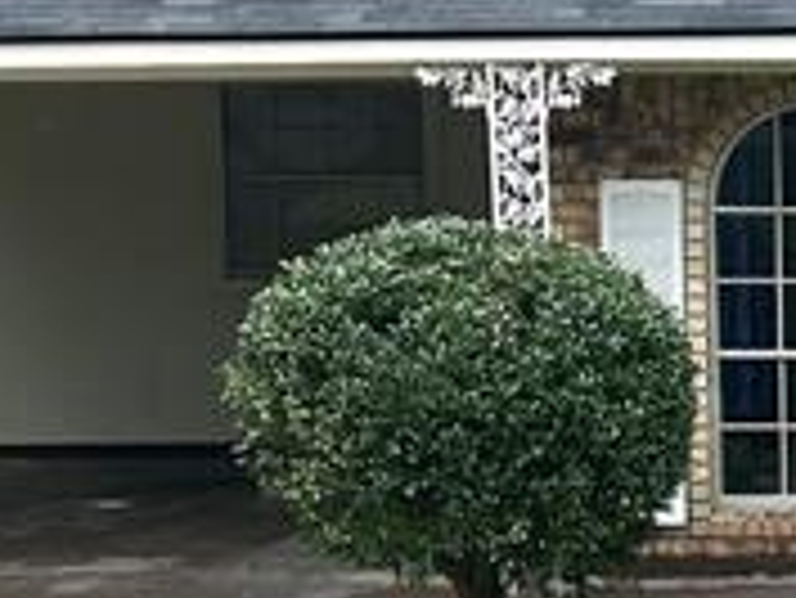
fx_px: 3452
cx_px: 1034
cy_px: 418
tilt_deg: -6.5
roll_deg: +0.8
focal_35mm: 150
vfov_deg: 9.9
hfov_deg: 12.7
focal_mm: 5.7
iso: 50
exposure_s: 1/786
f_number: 1.5
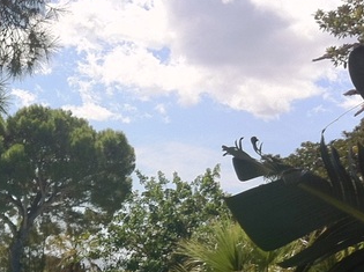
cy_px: 301
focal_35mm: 89
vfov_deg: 16.1
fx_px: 934
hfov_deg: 20.7
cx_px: -68
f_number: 2.8
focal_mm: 3.85
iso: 80
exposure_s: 1/1508
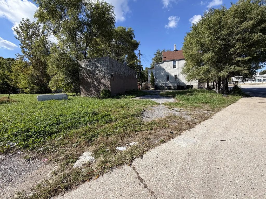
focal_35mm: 14
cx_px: 133
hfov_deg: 102.1
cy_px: 100
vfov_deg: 85.7
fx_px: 108
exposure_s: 1/770
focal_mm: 2.22
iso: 25
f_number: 2.2
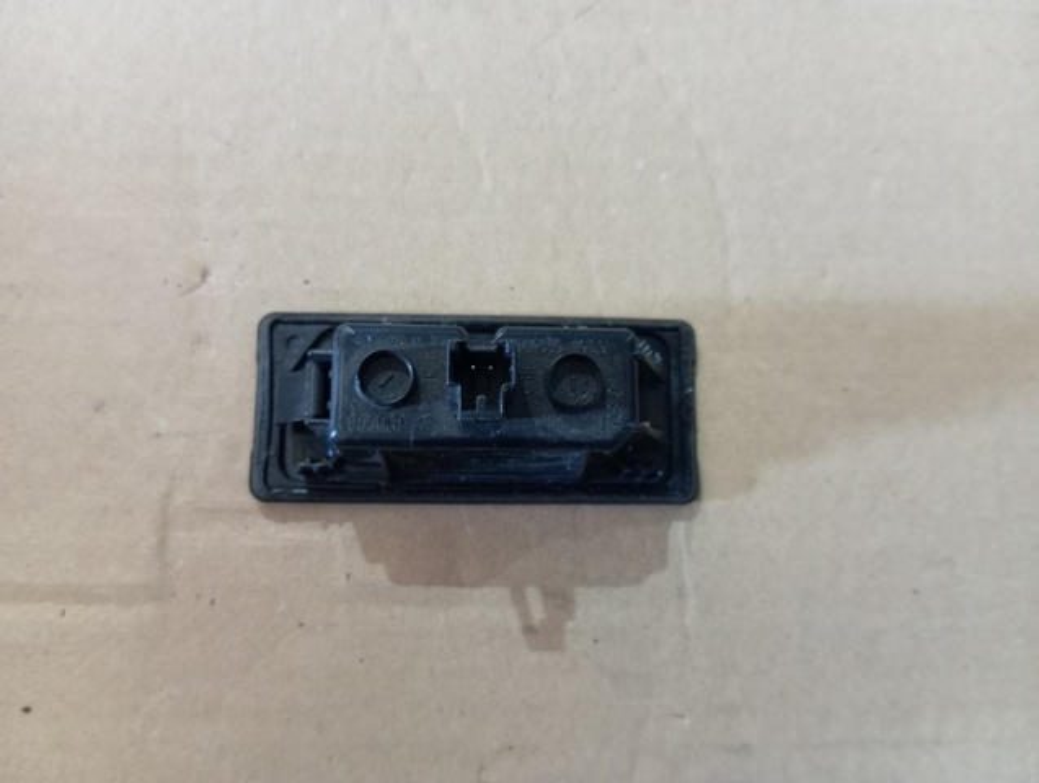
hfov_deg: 63.4
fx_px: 842
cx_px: 520
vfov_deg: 49.9
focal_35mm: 28
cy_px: 392
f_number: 1.8
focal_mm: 4.22
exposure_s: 1/20
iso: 1065
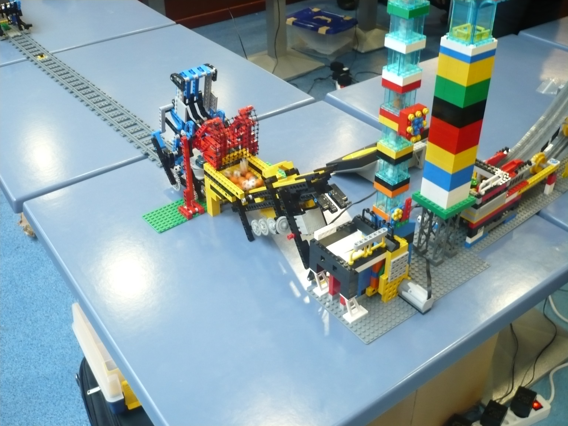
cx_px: 284
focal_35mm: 36
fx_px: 591
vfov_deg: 39.7
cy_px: 213
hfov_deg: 51.4
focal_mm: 6
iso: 200
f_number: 2.9
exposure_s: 1/8
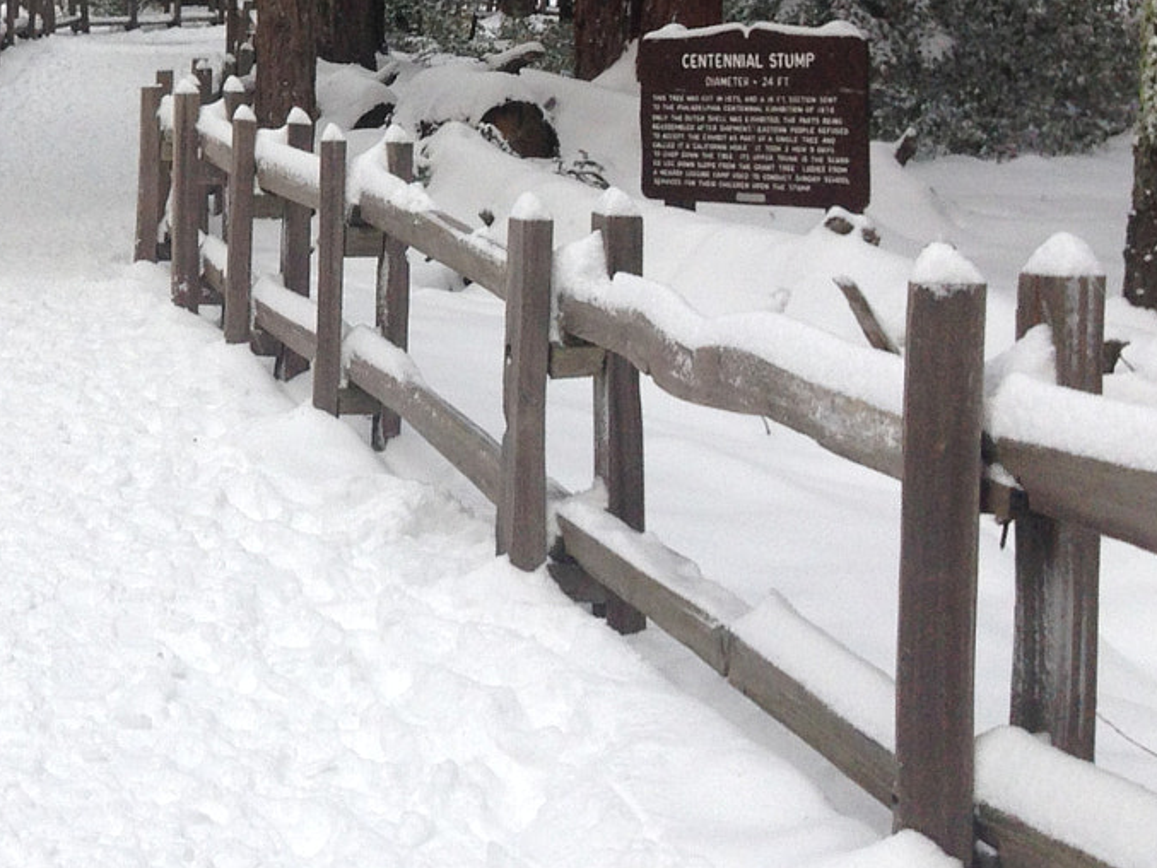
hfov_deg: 23.6
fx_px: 2608
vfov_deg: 18.5
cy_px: 26
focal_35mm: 78
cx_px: -80
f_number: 2.4
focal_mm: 4.12
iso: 64
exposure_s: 1/120
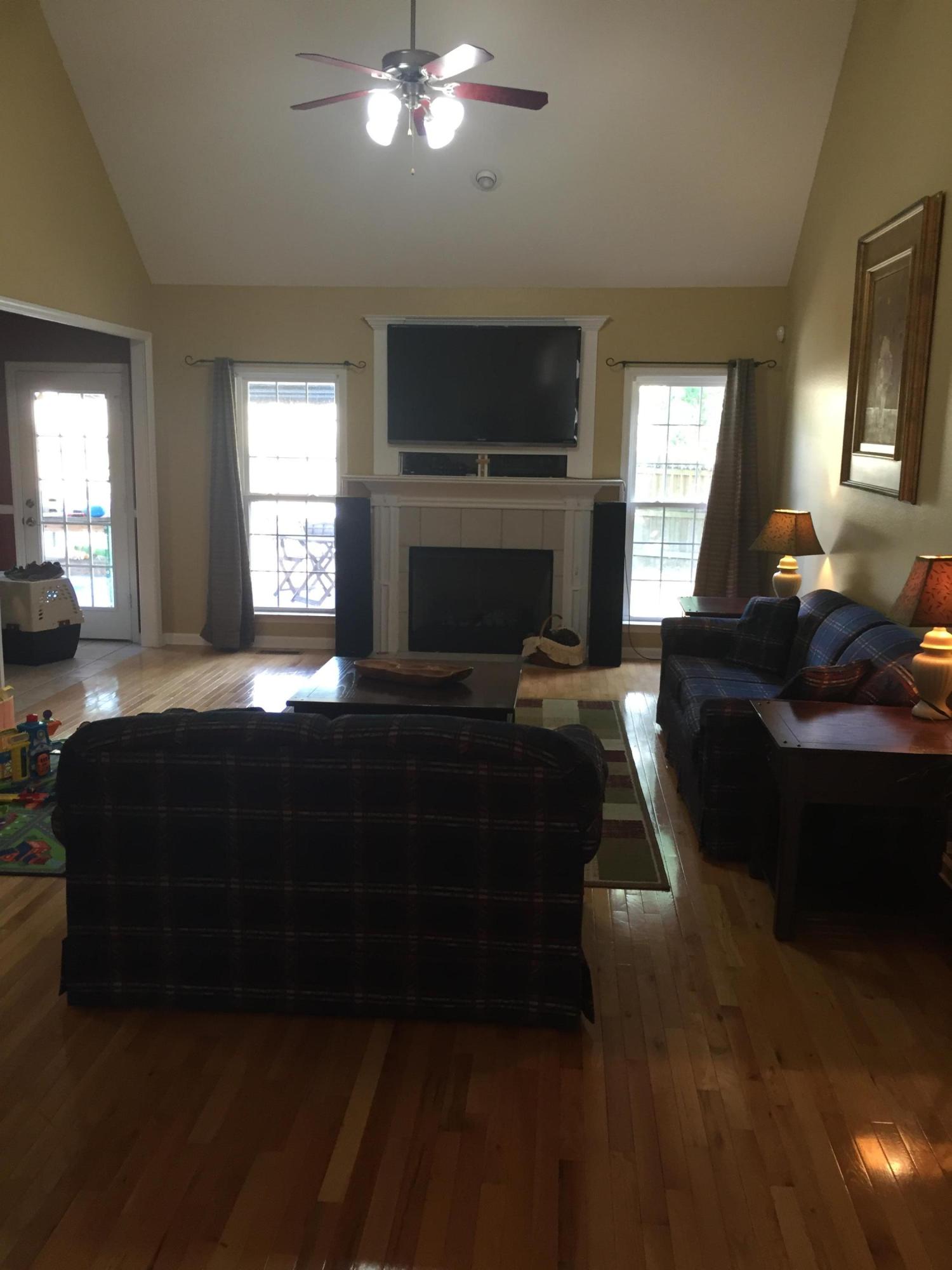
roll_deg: -0.6
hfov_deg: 48.2
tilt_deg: -7.6
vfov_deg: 61.7
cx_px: 476
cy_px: 635
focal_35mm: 29
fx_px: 1063
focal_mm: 4.15
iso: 80
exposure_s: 1/30
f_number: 2.2
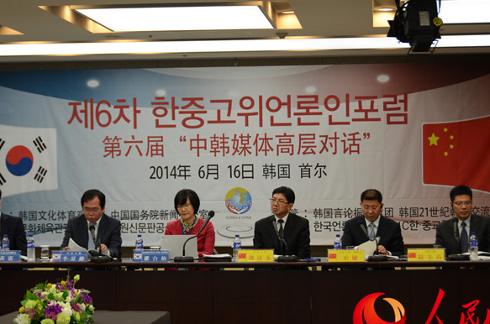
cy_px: 156
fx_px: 1467
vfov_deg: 12.6
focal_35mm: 108
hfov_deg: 19.0
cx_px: 235
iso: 320
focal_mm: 60
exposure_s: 1/50
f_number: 4.8
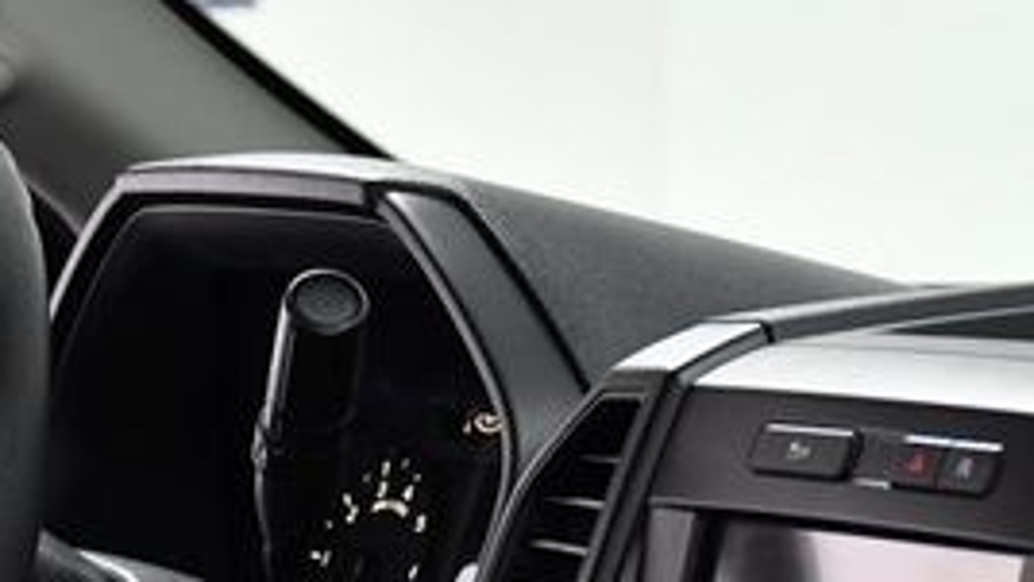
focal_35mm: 195
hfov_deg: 11.0
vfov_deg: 6.2
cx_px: 359
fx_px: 5349
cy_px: 665
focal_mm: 52
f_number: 4.8
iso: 2500
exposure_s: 1/160
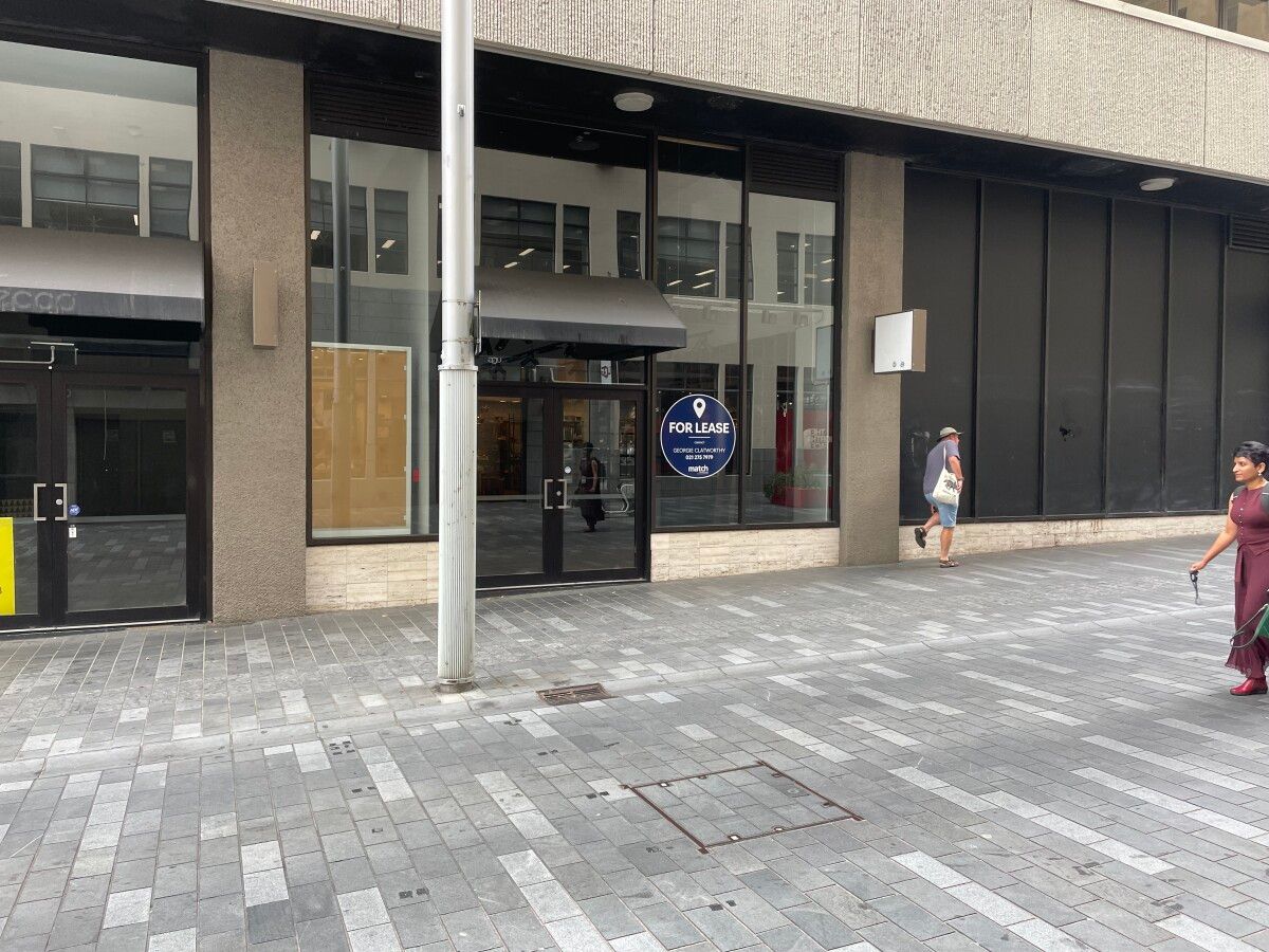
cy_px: 476
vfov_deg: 53.1
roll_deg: -0.2
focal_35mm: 26
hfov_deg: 67.3
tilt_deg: +0.1
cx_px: 634
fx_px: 953
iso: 64
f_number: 1.6
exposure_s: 1/121
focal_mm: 4.2
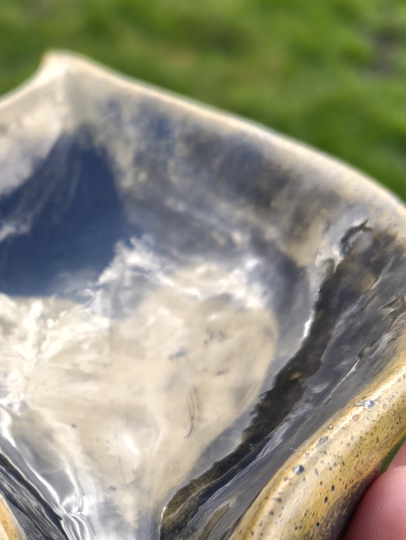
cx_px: 51
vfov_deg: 33.9
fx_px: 858
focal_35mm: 55
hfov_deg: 25.9
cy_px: 426
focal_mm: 5.56
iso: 50
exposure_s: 1/135
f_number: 1.88
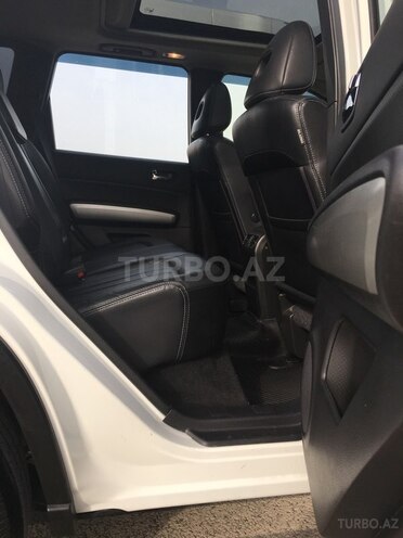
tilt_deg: -5.6
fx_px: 450
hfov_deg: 48.2
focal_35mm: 29
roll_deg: -0.6
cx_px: 202
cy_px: 269
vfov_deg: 61.7
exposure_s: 1/739
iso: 25
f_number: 2.2
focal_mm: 4.15
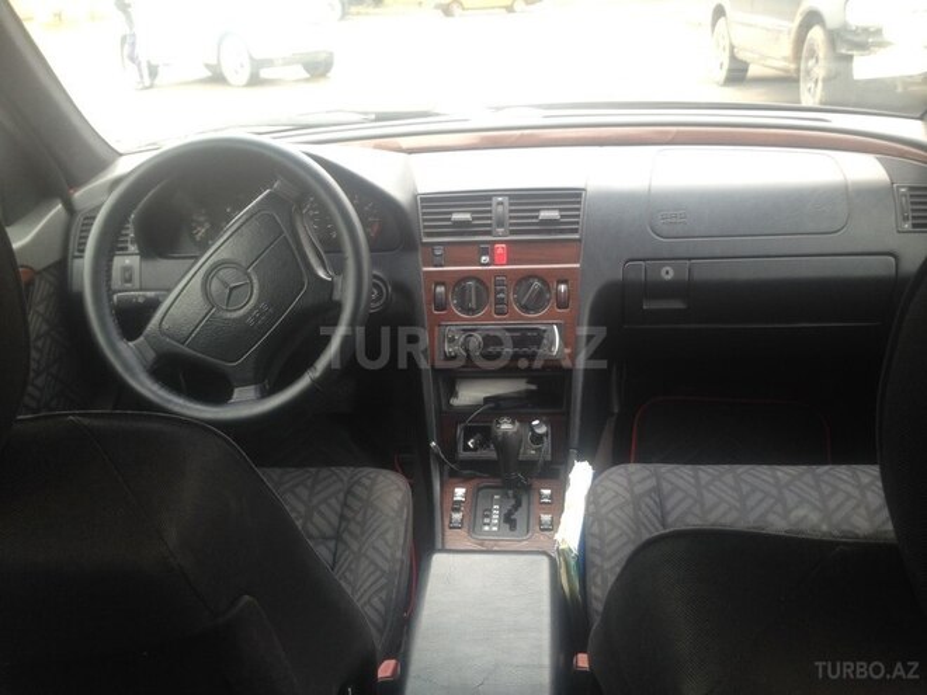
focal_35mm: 33
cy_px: 348
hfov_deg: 55.4
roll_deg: +3.6
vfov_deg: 42.9
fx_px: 884
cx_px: 464
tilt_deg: -23.0
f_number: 2.4
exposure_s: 1/24
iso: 50
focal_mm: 4.12
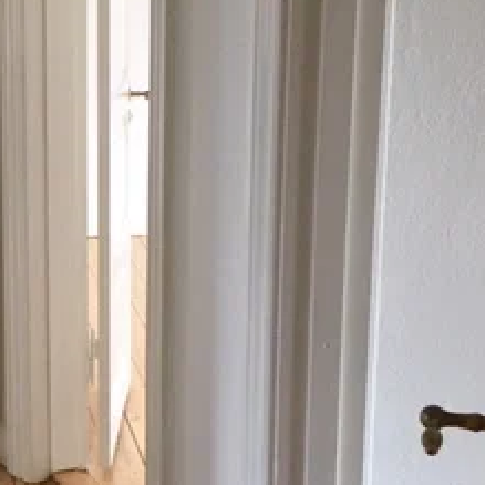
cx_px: -38
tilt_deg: -12.6
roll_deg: +1.0
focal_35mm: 75
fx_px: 1189
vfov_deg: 23.1
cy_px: 259
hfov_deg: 21.9
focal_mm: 4.15
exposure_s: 1/33
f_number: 2.2
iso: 50
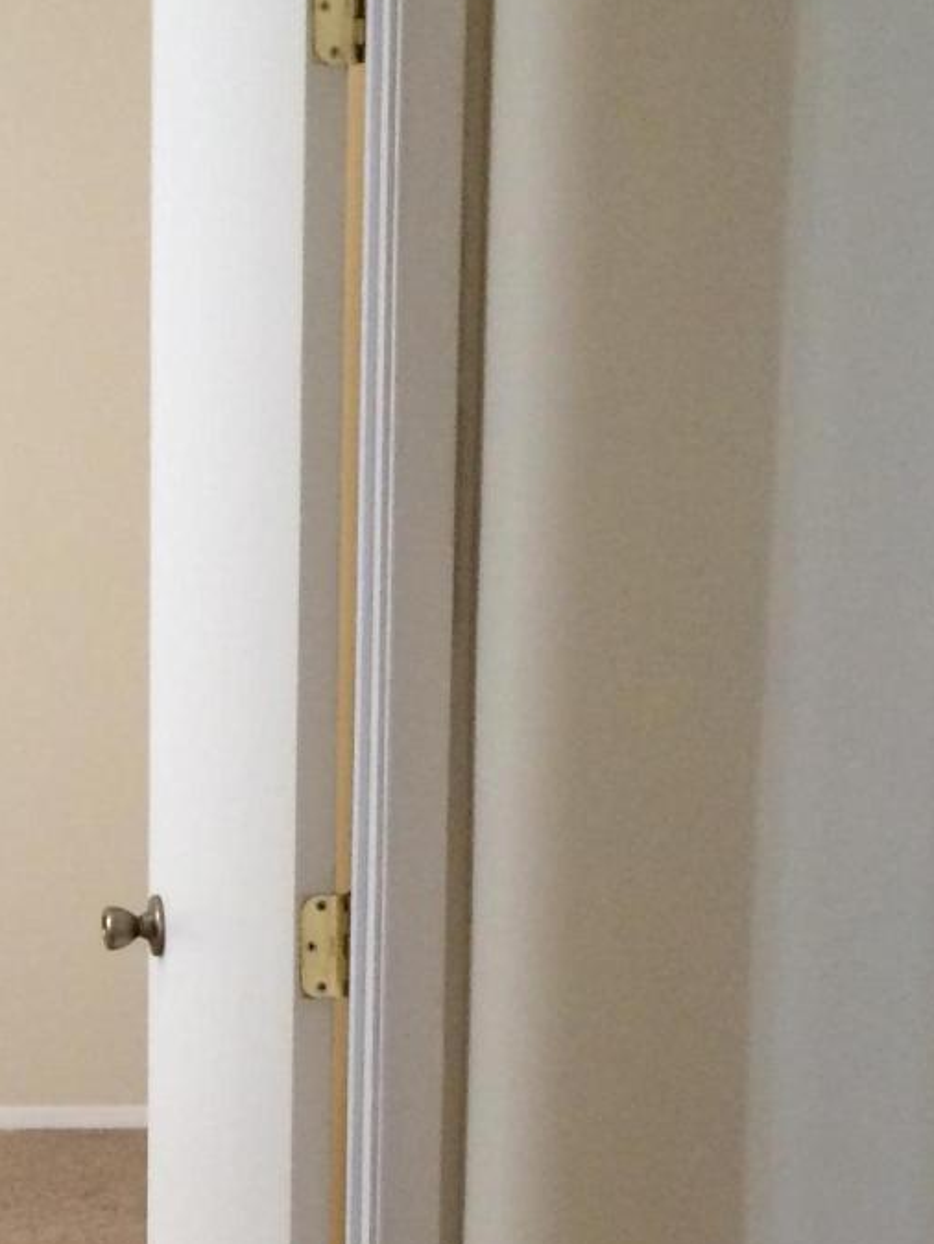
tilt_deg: -11.2
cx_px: -37
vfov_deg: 22.5
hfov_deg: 16.7
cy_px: 960
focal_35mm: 86
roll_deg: +0.8
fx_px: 3092
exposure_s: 1/30
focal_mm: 4.15
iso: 160
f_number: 2.2
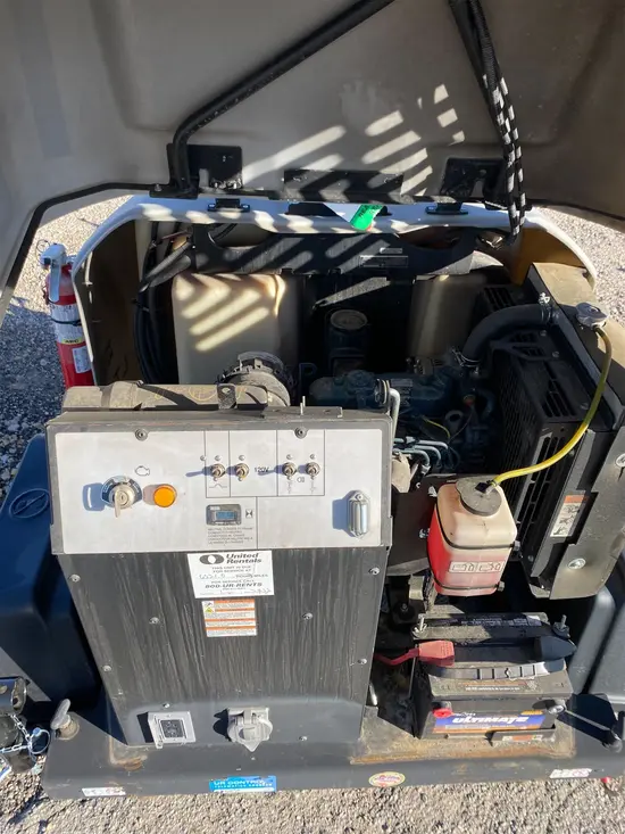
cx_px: 312
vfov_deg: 67.3
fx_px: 626
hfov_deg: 53.1
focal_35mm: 26
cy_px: 417
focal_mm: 4.25
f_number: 1.8
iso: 32
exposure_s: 1/1072
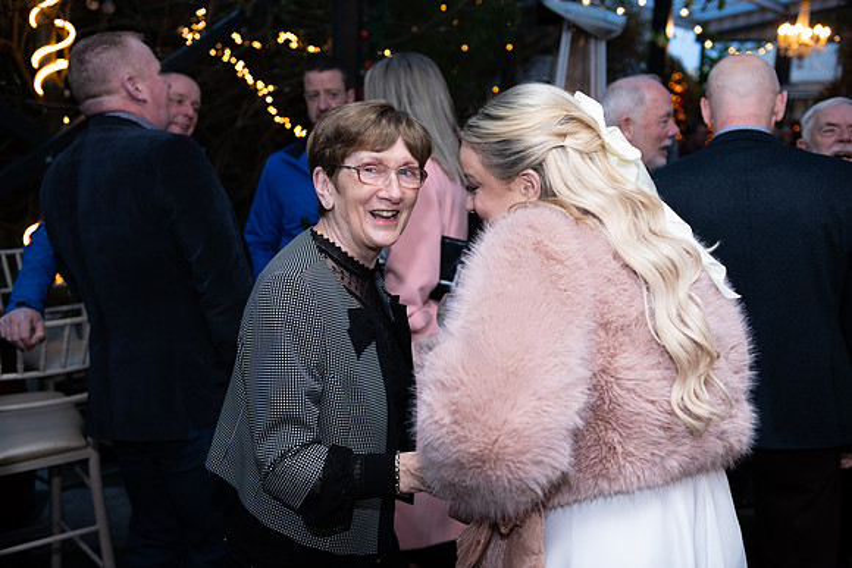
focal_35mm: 40
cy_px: 284
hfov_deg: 48.4
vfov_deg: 33.4
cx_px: 426
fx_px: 947
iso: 800
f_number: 3.5
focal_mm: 40
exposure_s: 1/160
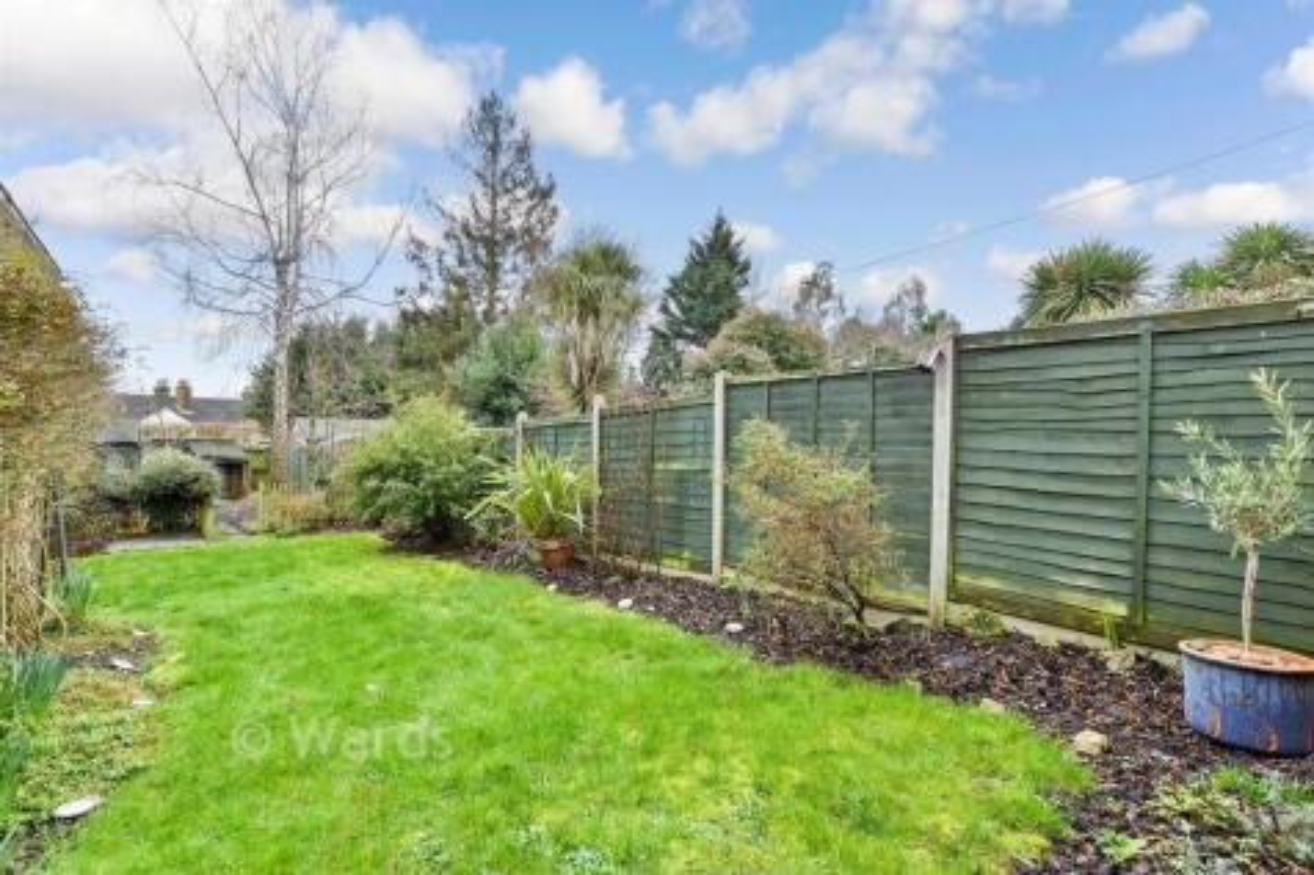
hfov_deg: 100.4
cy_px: 438
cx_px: 657
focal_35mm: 15
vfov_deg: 77.3
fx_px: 547
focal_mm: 10
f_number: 8
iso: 320
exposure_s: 1/40
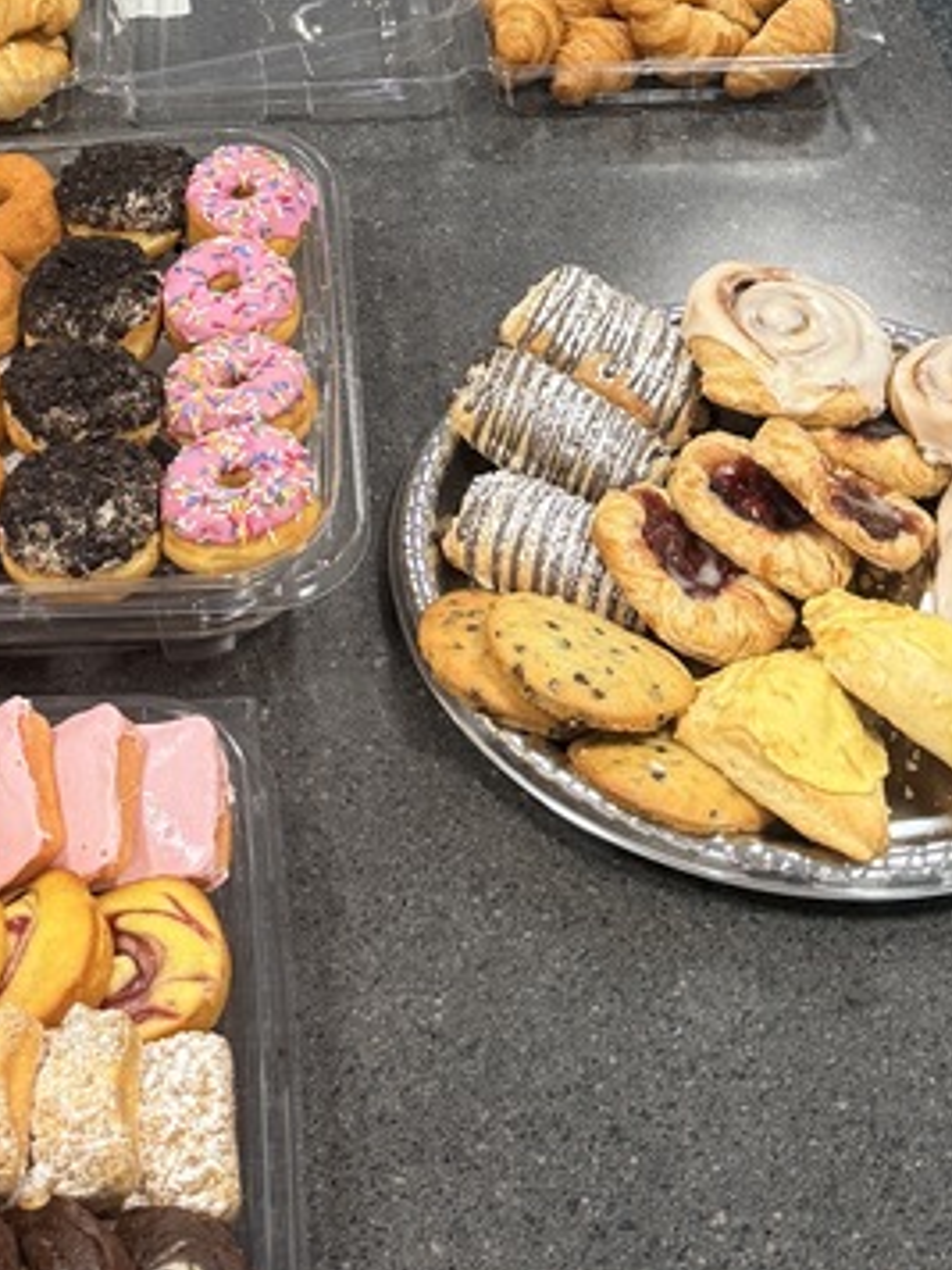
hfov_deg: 21.0
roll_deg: +2.6
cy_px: -46
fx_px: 2530
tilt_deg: -30.7
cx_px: 175
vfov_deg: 26.4
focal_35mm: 69
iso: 200
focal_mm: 6.76
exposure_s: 1/116
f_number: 1.78
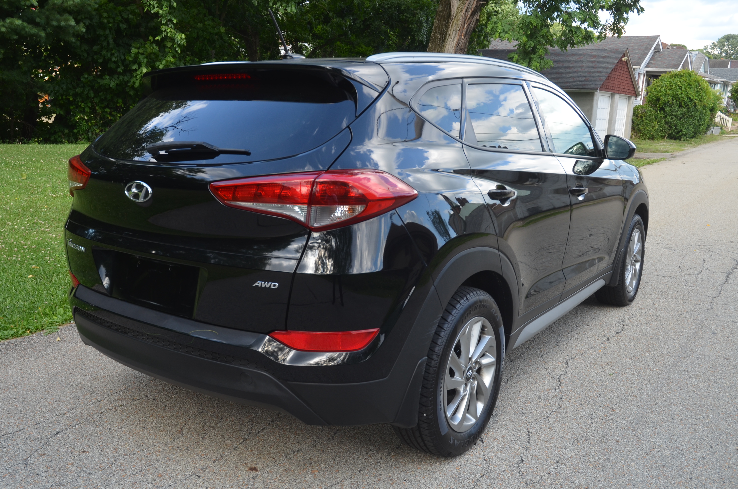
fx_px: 675
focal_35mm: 33
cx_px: 369
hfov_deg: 57.3
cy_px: 244
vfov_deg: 39.8
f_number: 5.6
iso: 220
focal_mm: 22
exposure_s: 1/125
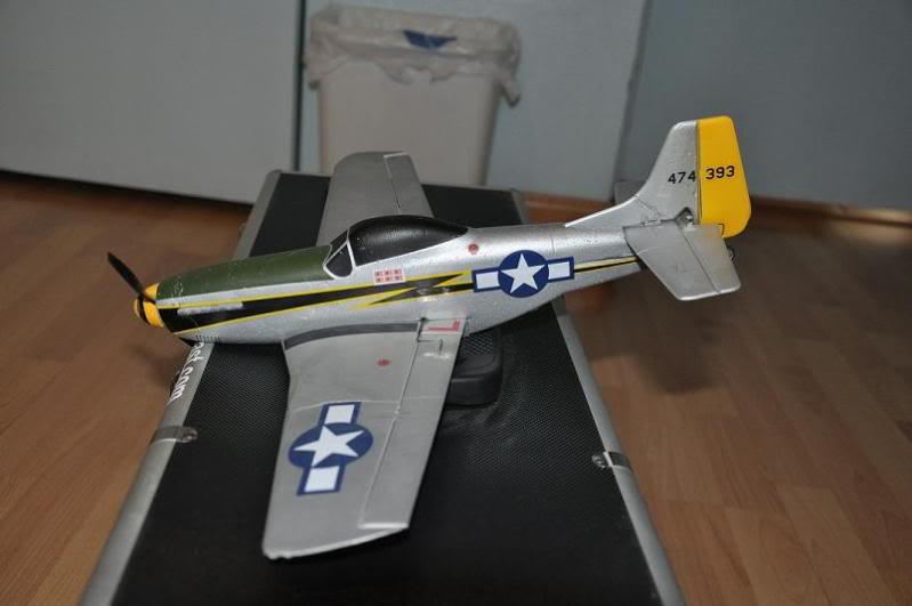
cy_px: 303
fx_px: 949
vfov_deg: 35.4
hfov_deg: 51.3
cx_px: 456
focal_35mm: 38
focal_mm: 25
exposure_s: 1/60
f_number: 4
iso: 800
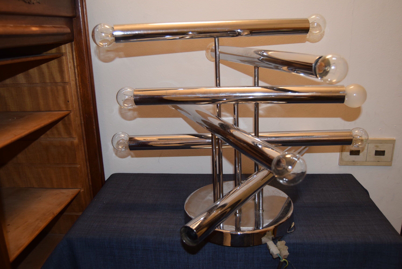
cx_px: 201
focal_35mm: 30
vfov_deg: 43.7
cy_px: 134
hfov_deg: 61.9
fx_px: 335
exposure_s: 1/60
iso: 640
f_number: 3.5
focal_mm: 20
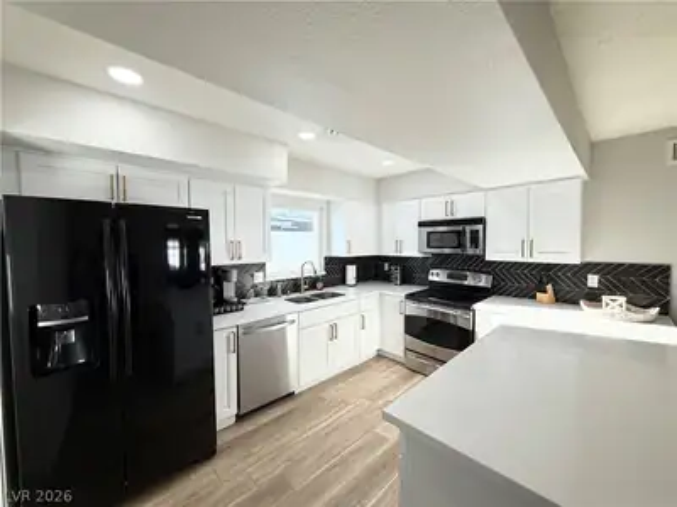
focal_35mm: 14
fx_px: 274
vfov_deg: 85.7
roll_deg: +0.3
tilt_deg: -2.4
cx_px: 338
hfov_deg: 102.1
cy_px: 254
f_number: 2.2
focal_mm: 2.22
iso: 64
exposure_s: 1/248
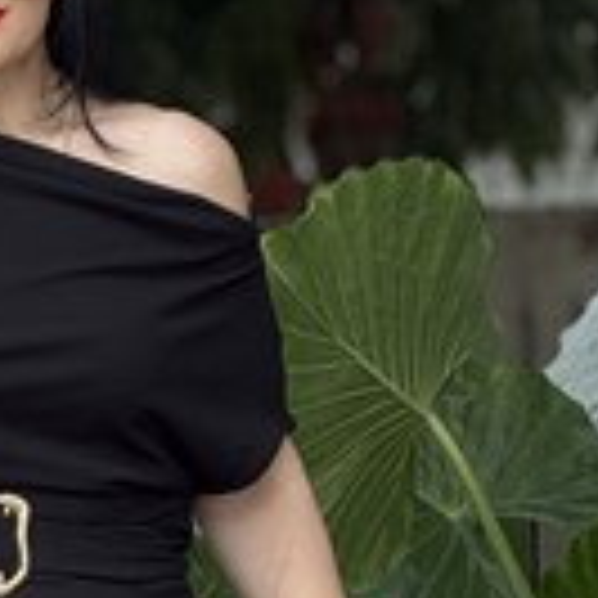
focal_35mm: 424
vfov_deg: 4.1
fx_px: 8287
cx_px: 4
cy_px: 852
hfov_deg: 4.1
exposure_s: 1/99
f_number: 2.8
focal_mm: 15.66
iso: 400
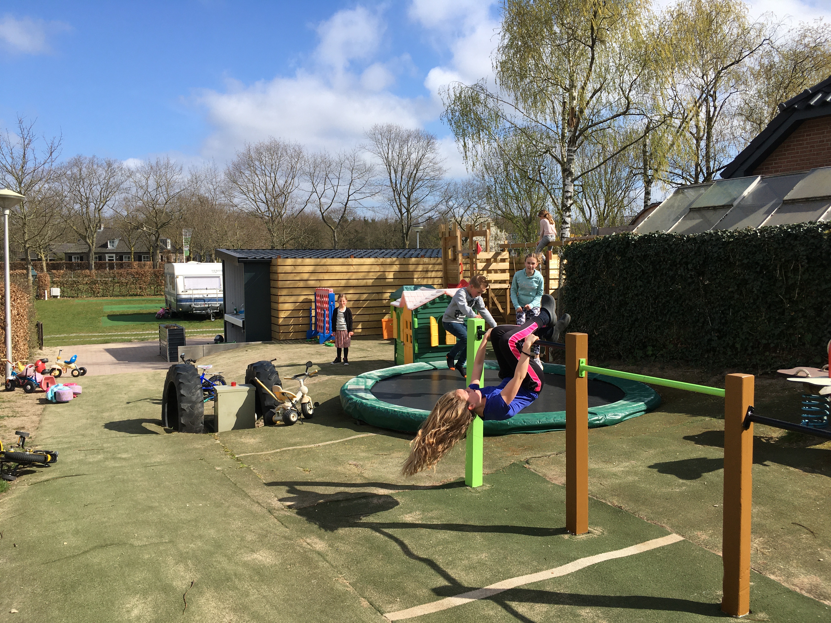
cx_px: 416
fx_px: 696
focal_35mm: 29
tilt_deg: -4.0
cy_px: 312
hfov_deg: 61.7
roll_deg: -2.2
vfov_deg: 48.2
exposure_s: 1/1425
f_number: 2.2
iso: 25
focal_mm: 4.15
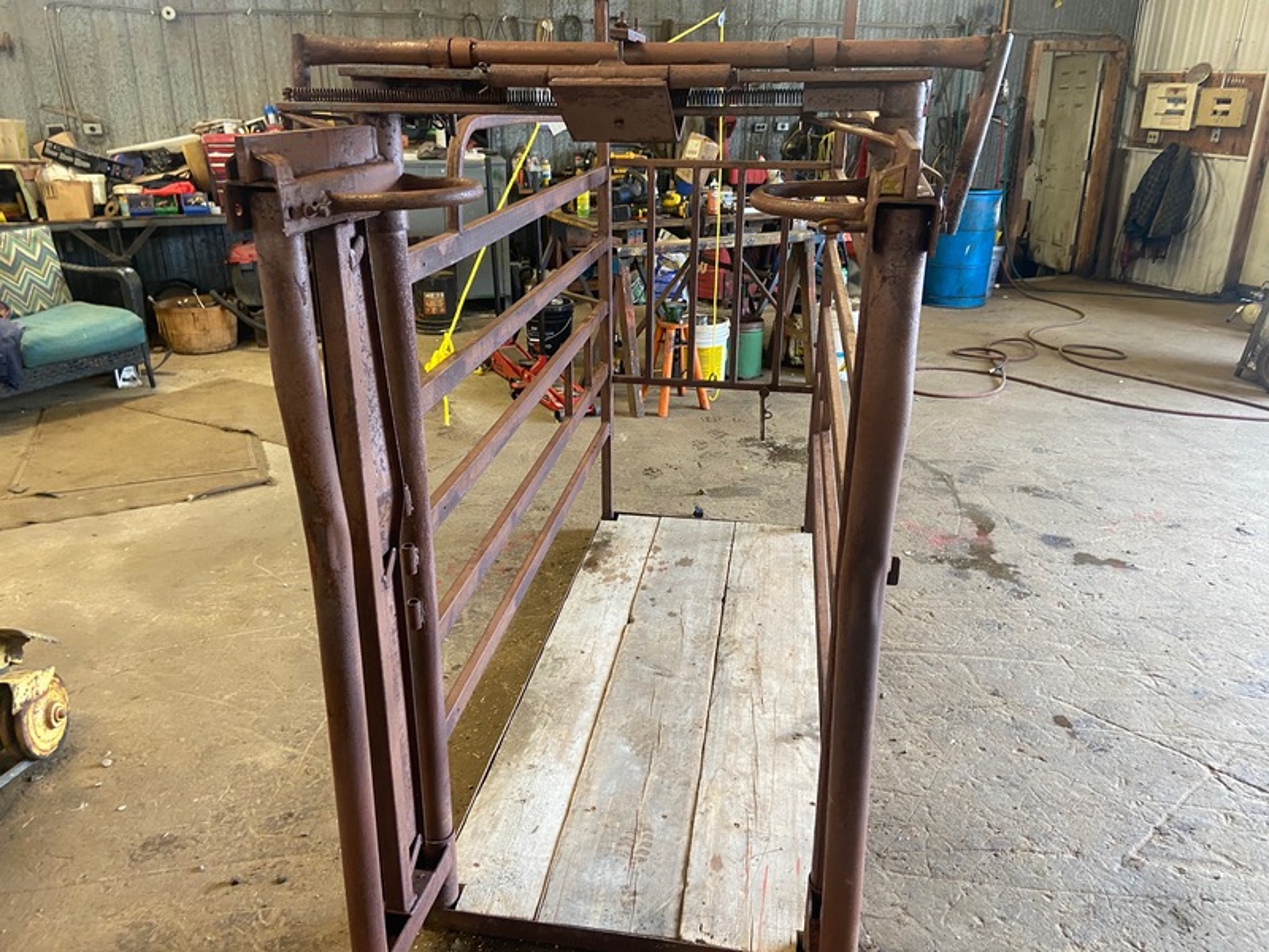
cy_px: 476
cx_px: 634
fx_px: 953
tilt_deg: -23.0
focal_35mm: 26
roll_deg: -0.3
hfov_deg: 67.3
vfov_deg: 53.1
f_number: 1.8
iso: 125
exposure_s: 1/60
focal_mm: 4.25
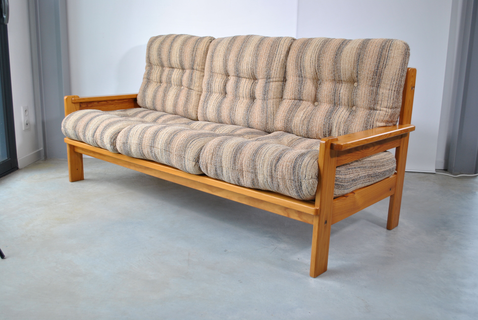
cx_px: 239
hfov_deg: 53.1
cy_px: 160
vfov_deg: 37.0
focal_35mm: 36
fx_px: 479
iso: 200
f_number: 4.5
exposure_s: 1/40
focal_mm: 24
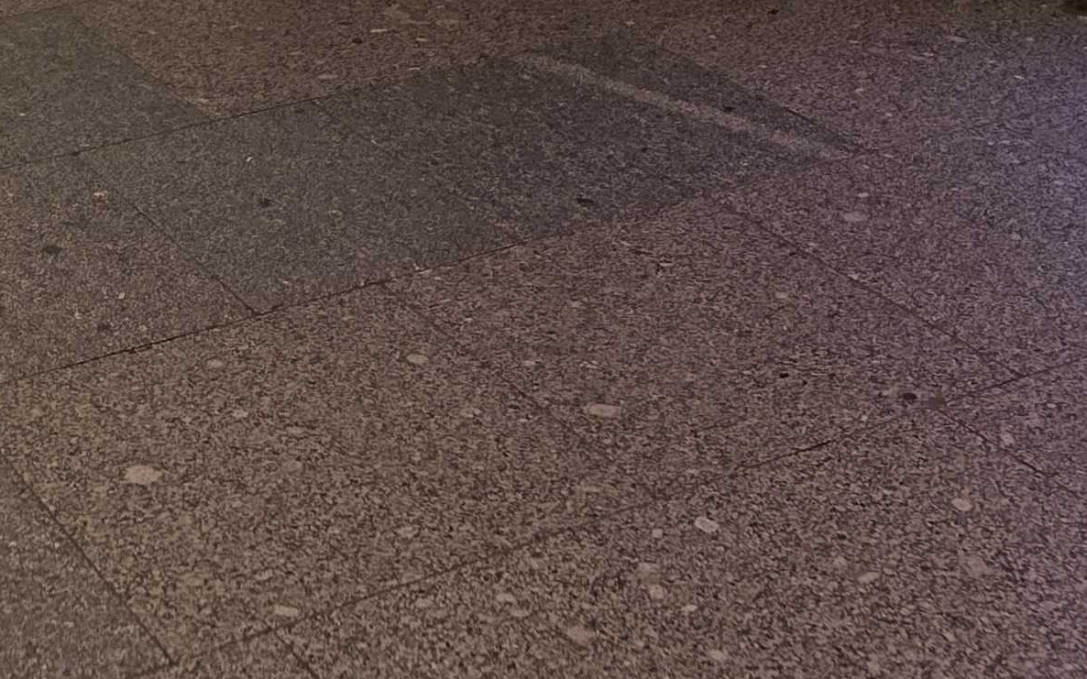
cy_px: -676
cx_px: 524
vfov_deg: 13.4
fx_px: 2488
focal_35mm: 84
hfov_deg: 24.6
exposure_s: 1/100
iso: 500
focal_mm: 6.14
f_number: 1.6
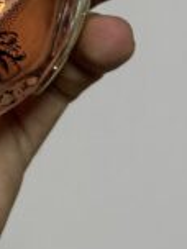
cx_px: -95
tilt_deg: -17.0
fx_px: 1304
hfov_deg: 8.0
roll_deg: -2.5
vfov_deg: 10.7
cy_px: -83
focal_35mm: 181
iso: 64
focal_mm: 6.76
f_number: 1.78
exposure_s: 1/50
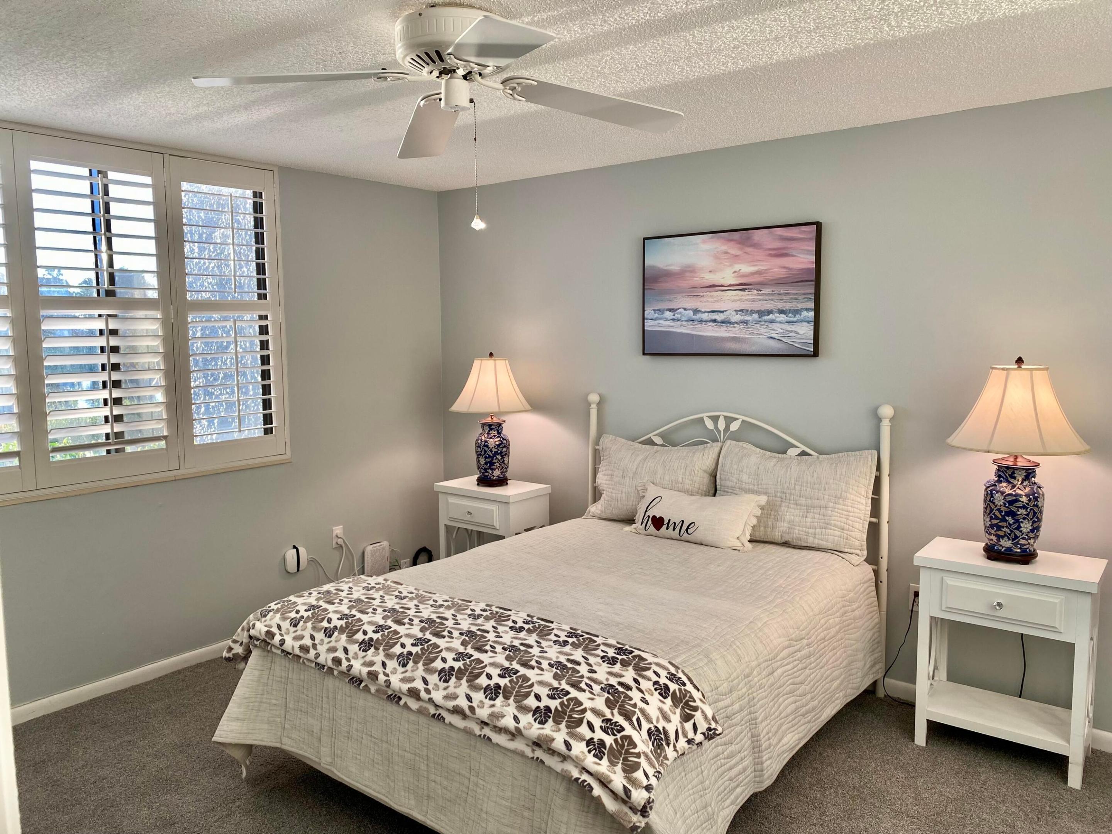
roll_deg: +0.2
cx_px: 556
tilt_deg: -5.7
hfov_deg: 67.3
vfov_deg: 53.1
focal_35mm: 26
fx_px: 835
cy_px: 417
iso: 50
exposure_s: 1/120
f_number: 1.8
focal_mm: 4.25
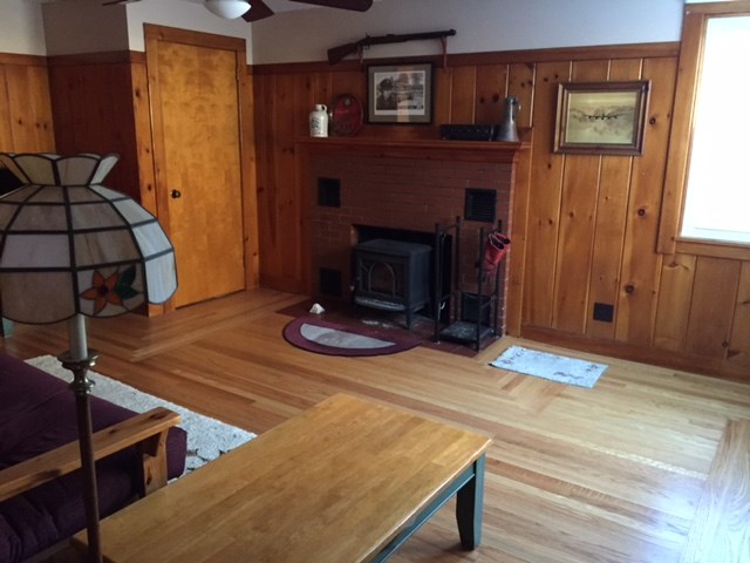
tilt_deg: -14.4
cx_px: 375
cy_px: 282
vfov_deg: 48.2
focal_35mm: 29
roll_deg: -0.6
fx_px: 628
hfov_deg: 61.7
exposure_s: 1/15
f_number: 2.2
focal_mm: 4.15
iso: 320
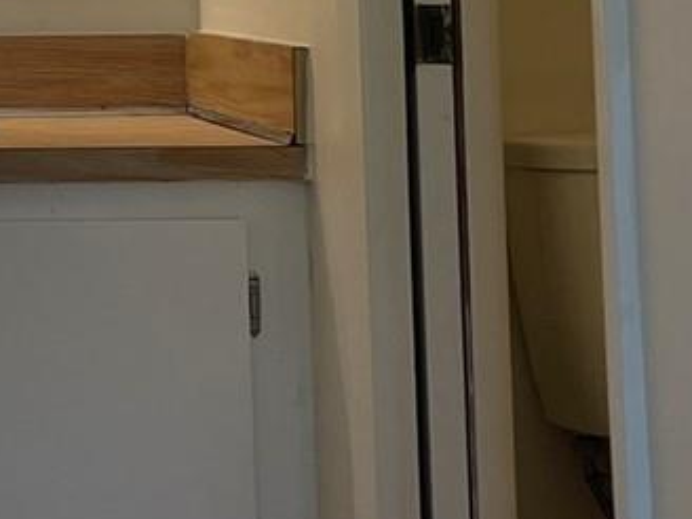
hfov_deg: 14.5
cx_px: -354
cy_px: -209
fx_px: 2539
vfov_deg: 11.3
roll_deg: +0.3
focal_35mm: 127
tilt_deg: +3.7
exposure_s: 1/120
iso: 80
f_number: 1.6
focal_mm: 5.1
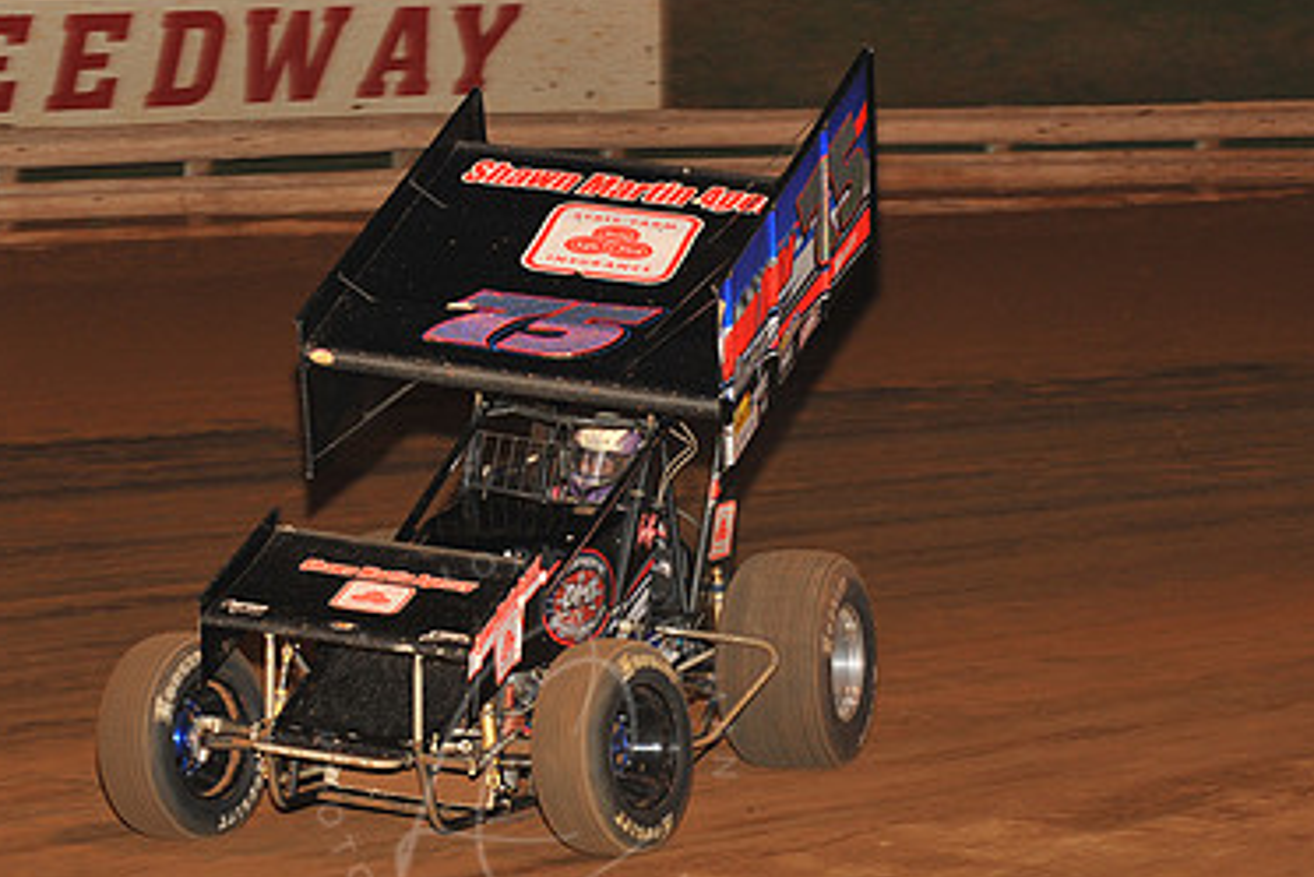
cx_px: 521
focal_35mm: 143
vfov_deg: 9.6
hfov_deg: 14.3
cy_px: 437
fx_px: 5221
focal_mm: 92
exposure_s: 1/320
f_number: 6.3
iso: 1000
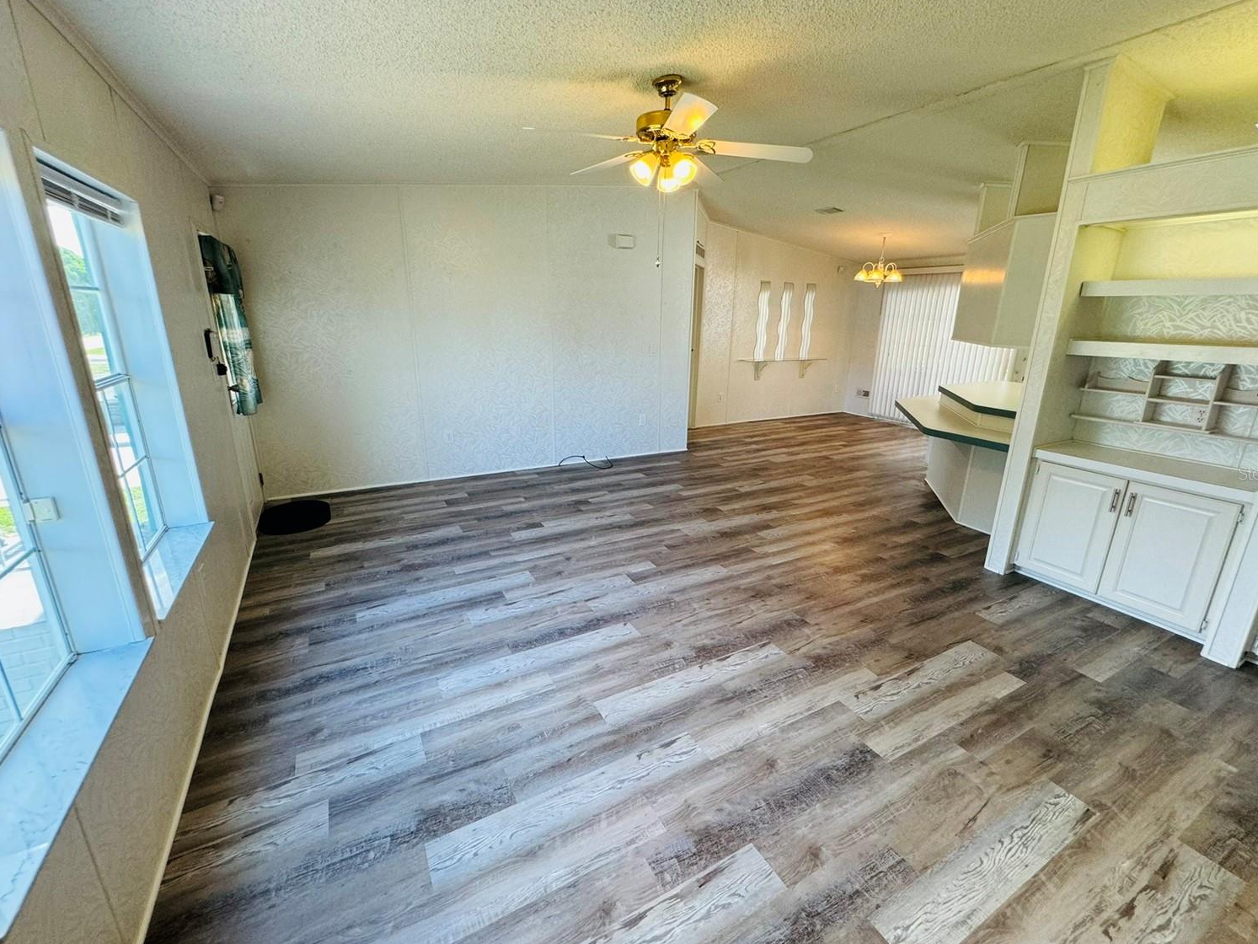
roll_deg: -1.2
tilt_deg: -17.0
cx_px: 644
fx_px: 545
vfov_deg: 81.8
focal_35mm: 15
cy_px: 473
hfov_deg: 98.1
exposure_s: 1/120
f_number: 2.2
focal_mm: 2.22
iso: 160
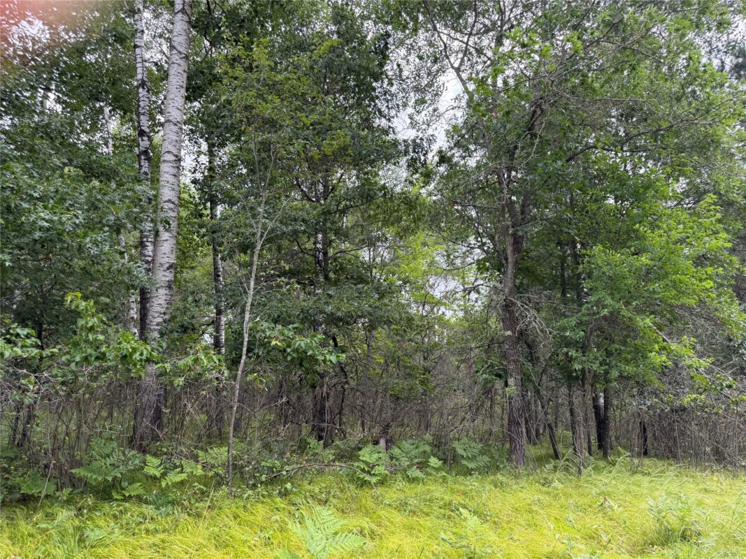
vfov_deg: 56.8
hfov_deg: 71.6
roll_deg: +2.7
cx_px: 373
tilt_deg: +11.7
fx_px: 517
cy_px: 280
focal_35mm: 24
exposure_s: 1/450
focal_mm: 6.76
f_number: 1.78
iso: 100
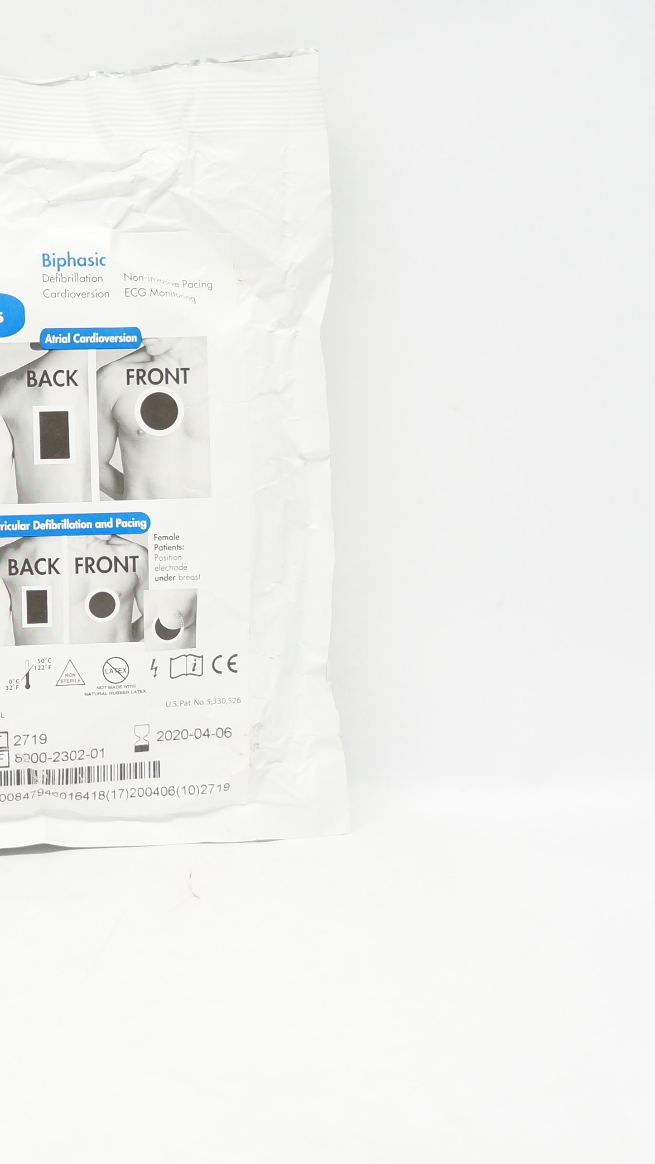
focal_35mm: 54
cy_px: 450
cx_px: -56
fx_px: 1667
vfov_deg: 38.3
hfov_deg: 21.2
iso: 400
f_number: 4
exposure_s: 1/80
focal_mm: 18
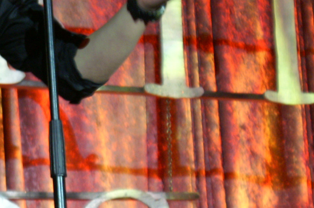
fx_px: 2579
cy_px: -34
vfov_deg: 4.6
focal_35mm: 296
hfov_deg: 6.9
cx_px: -123
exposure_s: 1/40
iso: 800
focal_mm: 70
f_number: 5.6
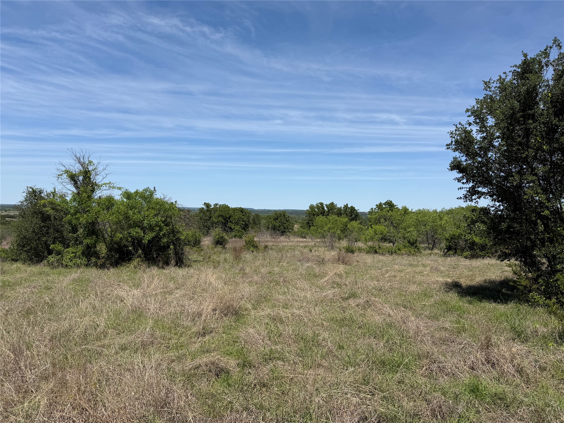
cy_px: 212
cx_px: 282
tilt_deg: -1.4
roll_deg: -1.1
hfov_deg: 71.6
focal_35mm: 24
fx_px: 391
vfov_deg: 56.8
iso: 80
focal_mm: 6.76
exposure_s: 1/6711
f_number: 1.78
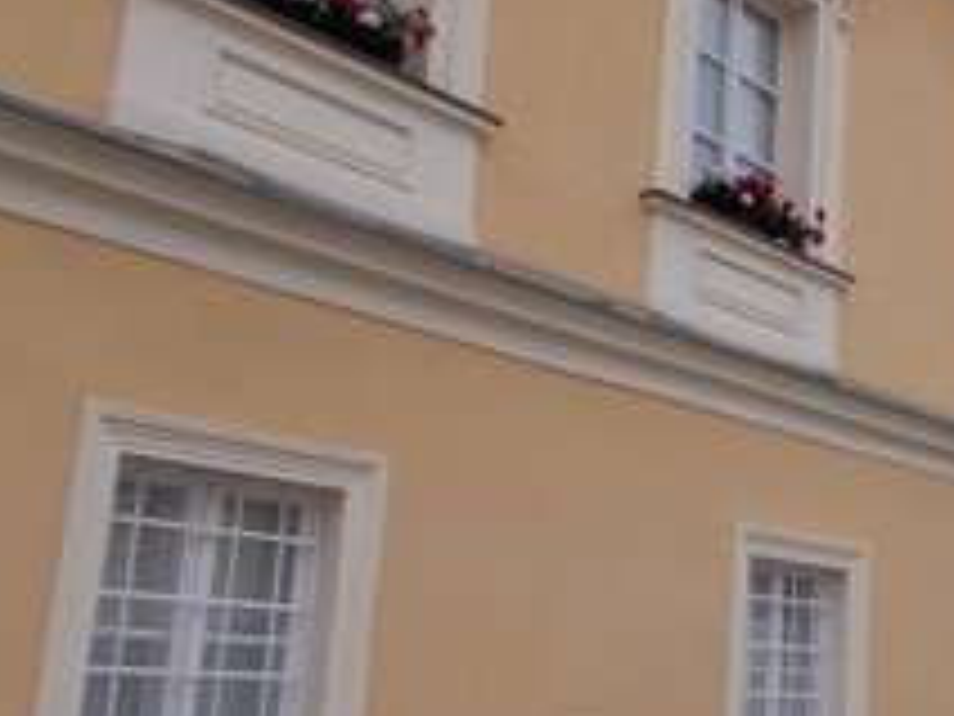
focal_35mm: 49
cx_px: 891
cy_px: 369
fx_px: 1350
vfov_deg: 29.7
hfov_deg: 36.1
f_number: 8
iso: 80
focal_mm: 4.6
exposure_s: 1/125
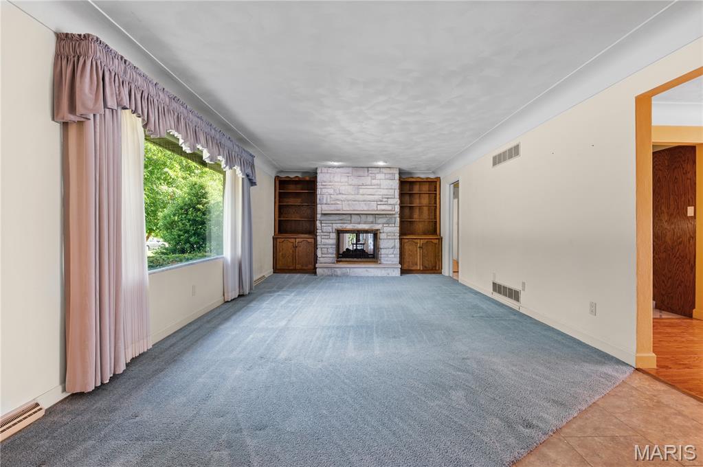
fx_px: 312
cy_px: 234
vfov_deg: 73.6
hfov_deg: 96.8
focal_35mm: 16
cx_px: 352
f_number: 10
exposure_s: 1/2.5
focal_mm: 16
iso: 320
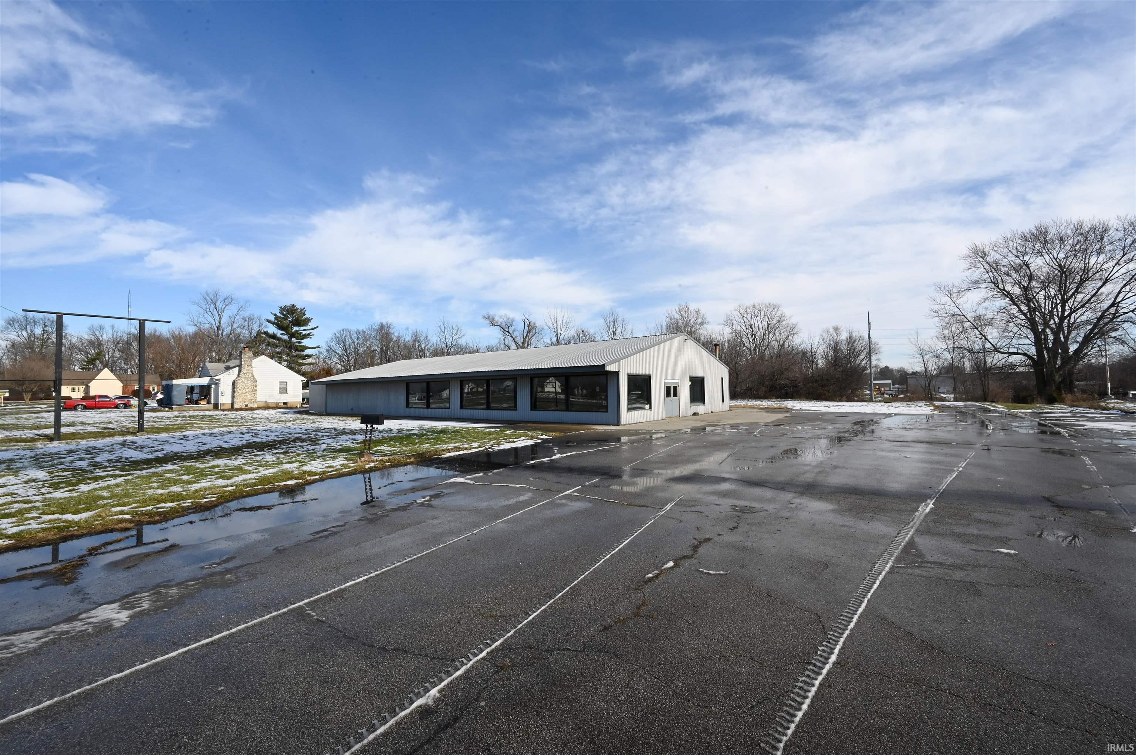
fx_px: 441
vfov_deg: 81.1
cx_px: 568
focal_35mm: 14
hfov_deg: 104.3
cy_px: 378
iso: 320
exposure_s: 1/125
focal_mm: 14
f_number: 20
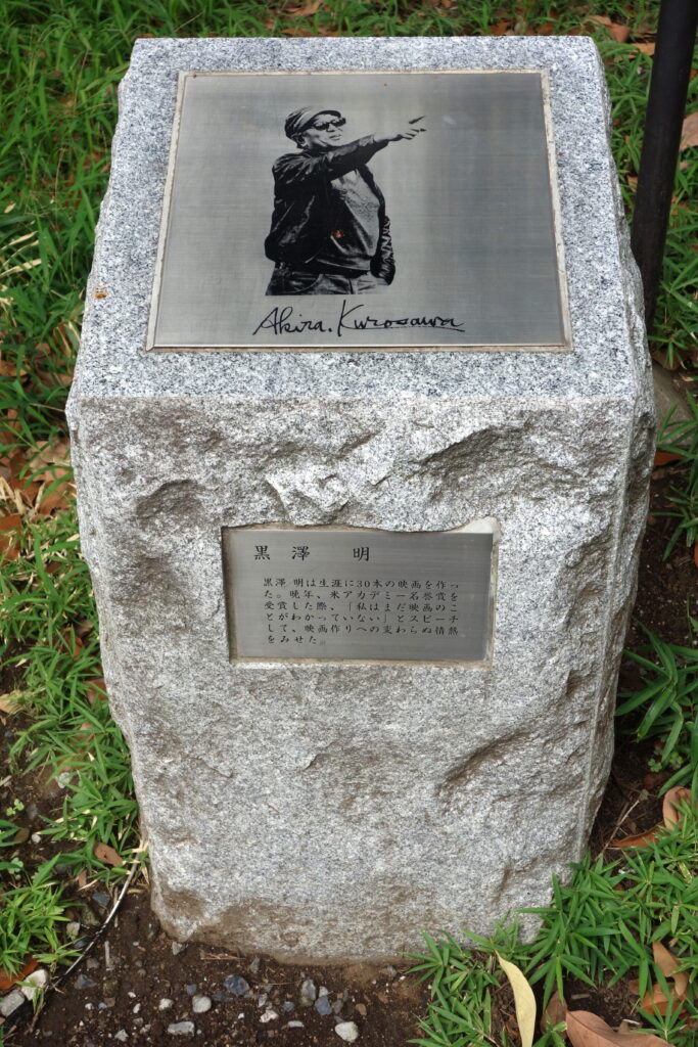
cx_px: 349
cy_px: 524
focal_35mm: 50
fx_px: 1454
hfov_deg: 27.0
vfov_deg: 39.6
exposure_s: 1/100
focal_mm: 18.66
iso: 125
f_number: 5.6
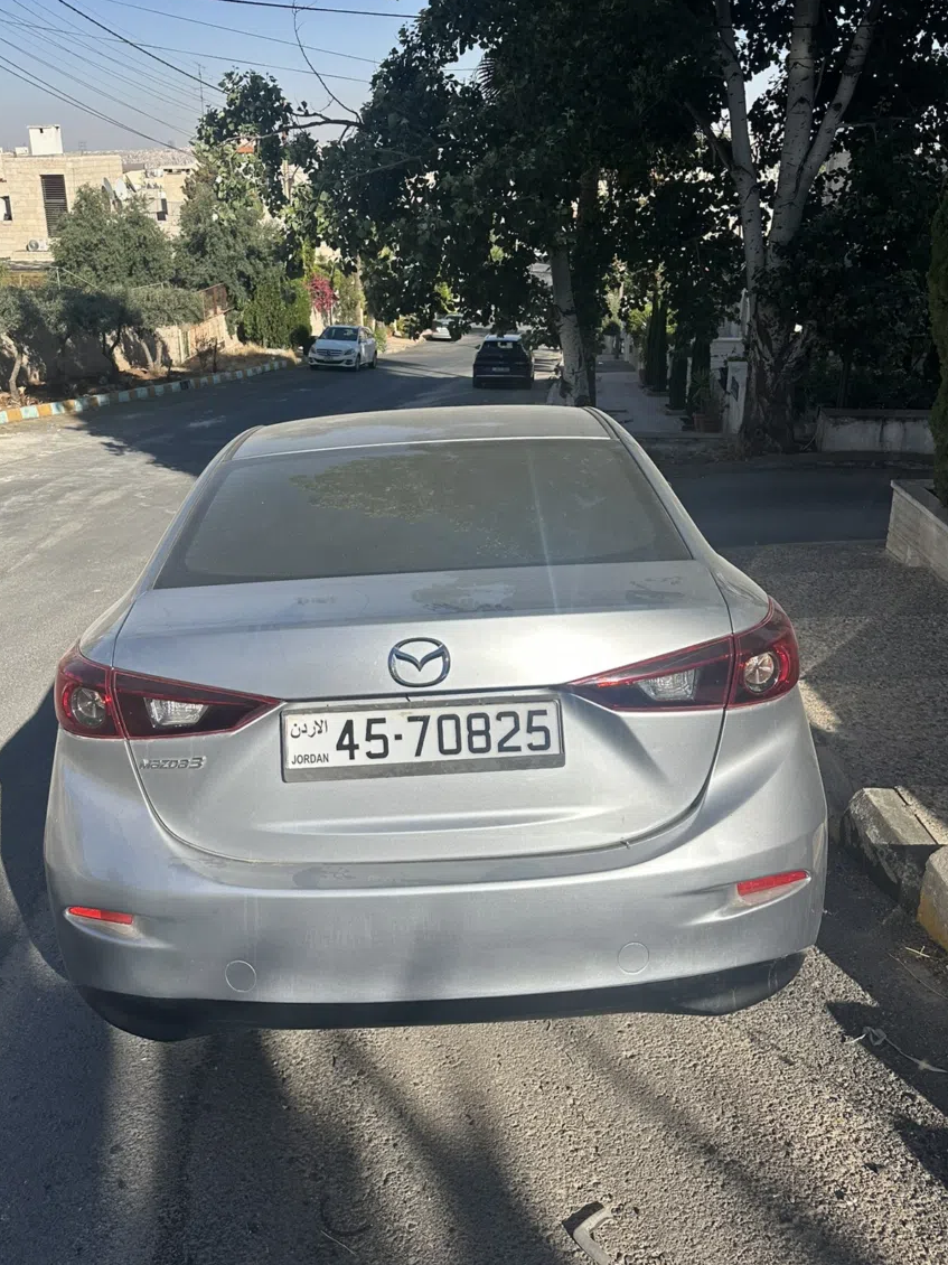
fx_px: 1059
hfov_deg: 48.2
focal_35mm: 29
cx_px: 432
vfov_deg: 61.2
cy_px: 508
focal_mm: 6.86
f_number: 1.78
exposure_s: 1/5000
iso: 80
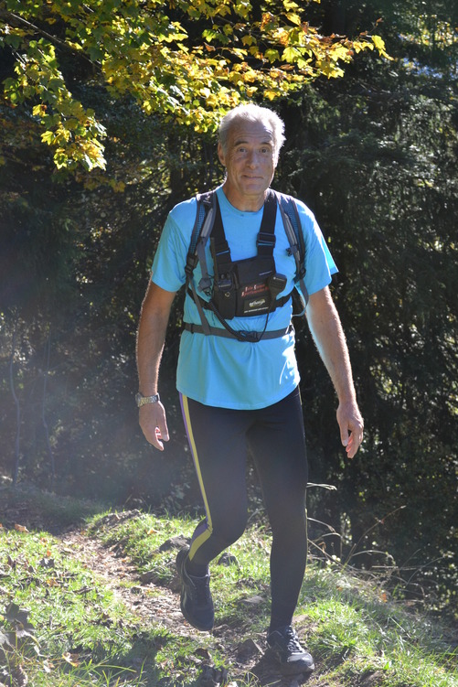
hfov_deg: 20.2
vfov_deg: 29.9
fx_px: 1287
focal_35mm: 68
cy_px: 344
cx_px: 229
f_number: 5.3
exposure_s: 1/500
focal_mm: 45
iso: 640
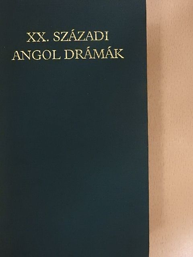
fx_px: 335
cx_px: 96
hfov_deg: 32.2
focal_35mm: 45
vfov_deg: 42.1
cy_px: 128
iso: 1600
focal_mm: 8.1
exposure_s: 1/80
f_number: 4
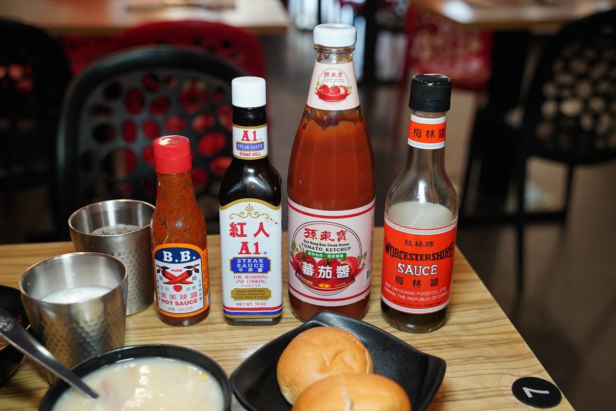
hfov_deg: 48.5
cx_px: 308
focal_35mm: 40
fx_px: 684
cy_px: 206
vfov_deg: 33.4
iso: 1600
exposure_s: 1/160
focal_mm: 40
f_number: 4
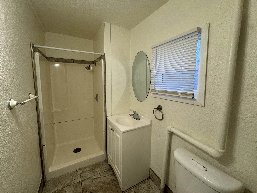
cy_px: 93
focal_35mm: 15
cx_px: 132
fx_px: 111
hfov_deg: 98.1
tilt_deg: -7.4
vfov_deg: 81.7
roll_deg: -0.8
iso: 125
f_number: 2.2
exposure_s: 1/120
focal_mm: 2.22
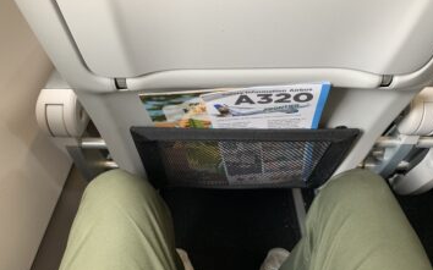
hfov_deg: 66.5
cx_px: 219
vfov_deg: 44.3
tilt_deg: -46.5
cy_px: 158
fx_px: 330
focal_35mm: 28
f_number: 1.8
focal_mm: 4.25
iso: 125
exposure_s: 1/52
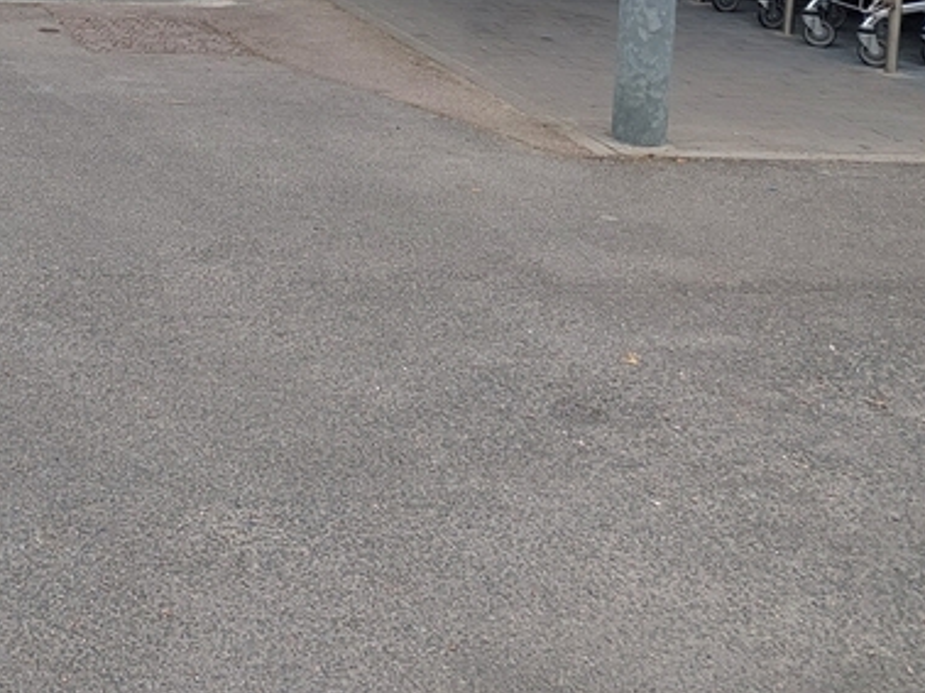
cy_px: -169
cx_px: -237
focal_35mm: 61
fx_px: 1629
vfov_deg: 22.0
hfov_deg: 27.2
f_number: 1.8
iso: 40
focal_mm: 5.23
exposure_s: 1/333
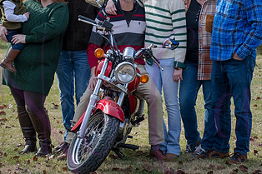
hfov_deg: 13.9
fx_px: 1076
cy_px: 44
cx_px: 127
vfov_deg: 9.2
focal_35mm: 148
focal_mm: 80
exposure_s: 1/1000
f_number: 5.6
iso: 400
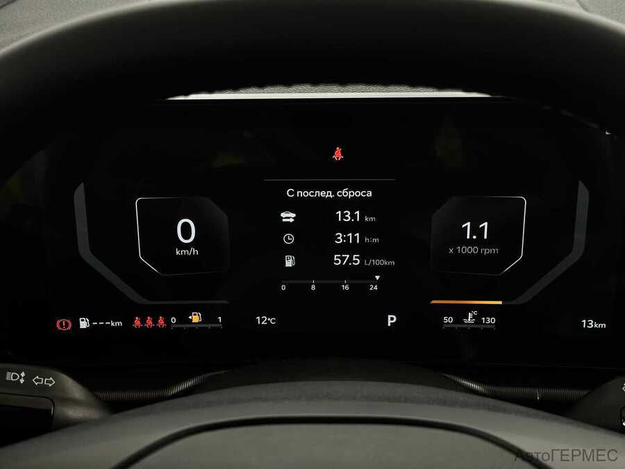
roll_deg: +0.4
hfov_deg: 39.7
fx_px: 867
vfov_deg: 30.3
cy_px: 234
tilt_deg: -26.4
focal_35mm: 48
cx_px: 312
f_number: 1.78
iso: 250
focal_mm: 6.86
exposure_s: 1/50
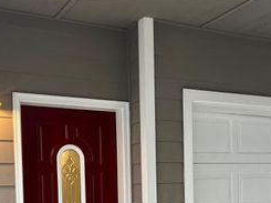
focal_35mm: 53
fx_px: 414
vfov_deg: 26.1
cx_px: 129
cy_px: 201
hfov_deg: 36.2
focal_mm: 5.7
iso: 80
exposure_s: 1/120
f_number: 1.5
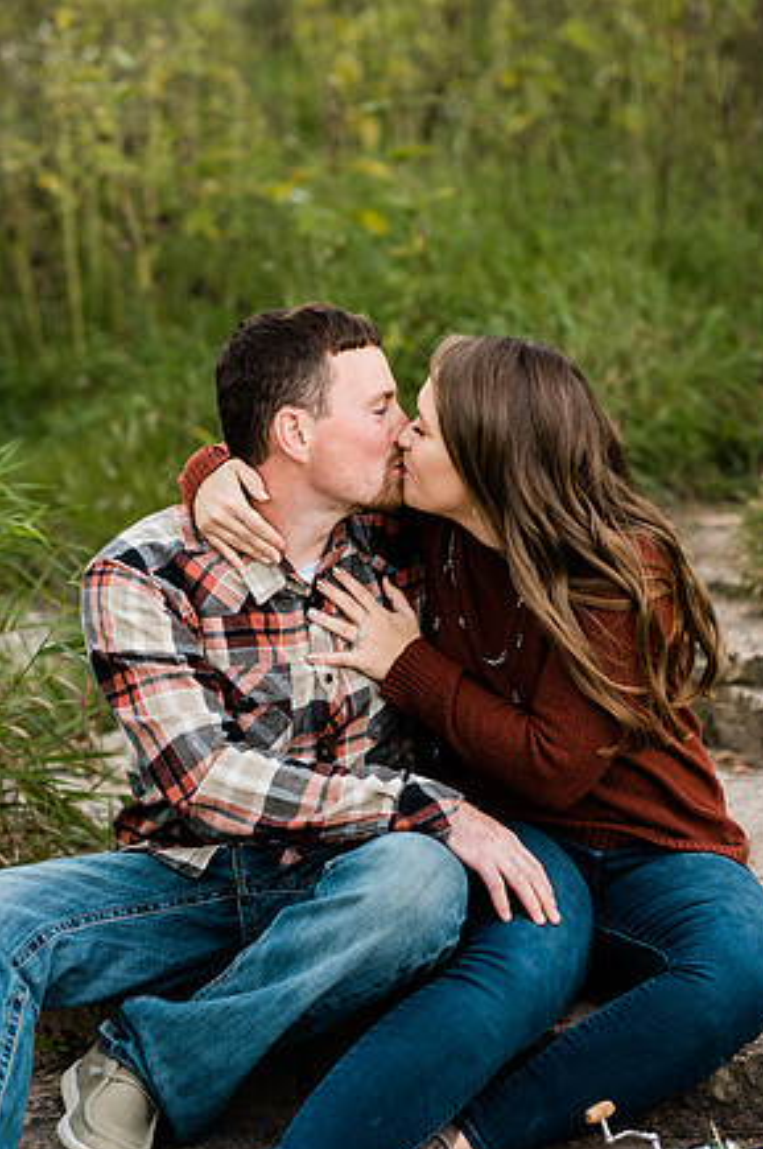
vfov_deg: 23.1
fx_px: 2804
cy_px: 571
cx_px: 392
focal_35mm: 88
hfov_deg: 15.5
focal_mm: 85
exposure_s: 1/200
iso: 500
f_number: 2.5
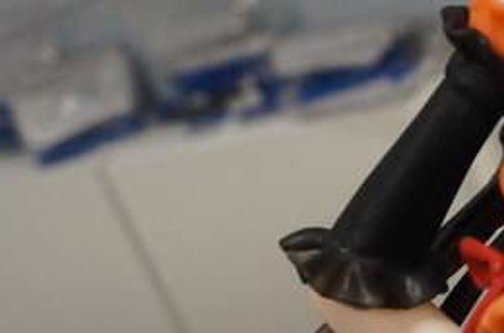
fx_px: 1452
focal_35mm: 104
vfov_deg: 13.1
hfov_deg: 17.6
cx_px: 764
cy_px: 114
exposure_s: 1/60
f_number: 9
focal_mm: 18
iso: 3200
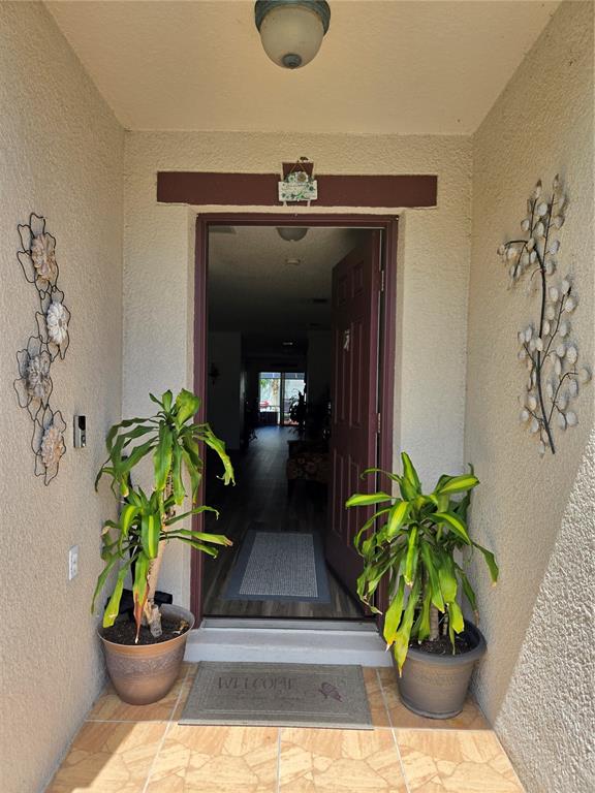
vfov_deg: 73.9
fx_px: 527
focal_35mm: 23
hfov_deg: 58.9
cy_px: 396
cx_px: 298
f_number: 1.8
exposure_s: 1/2921
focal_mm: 5.4
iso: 64
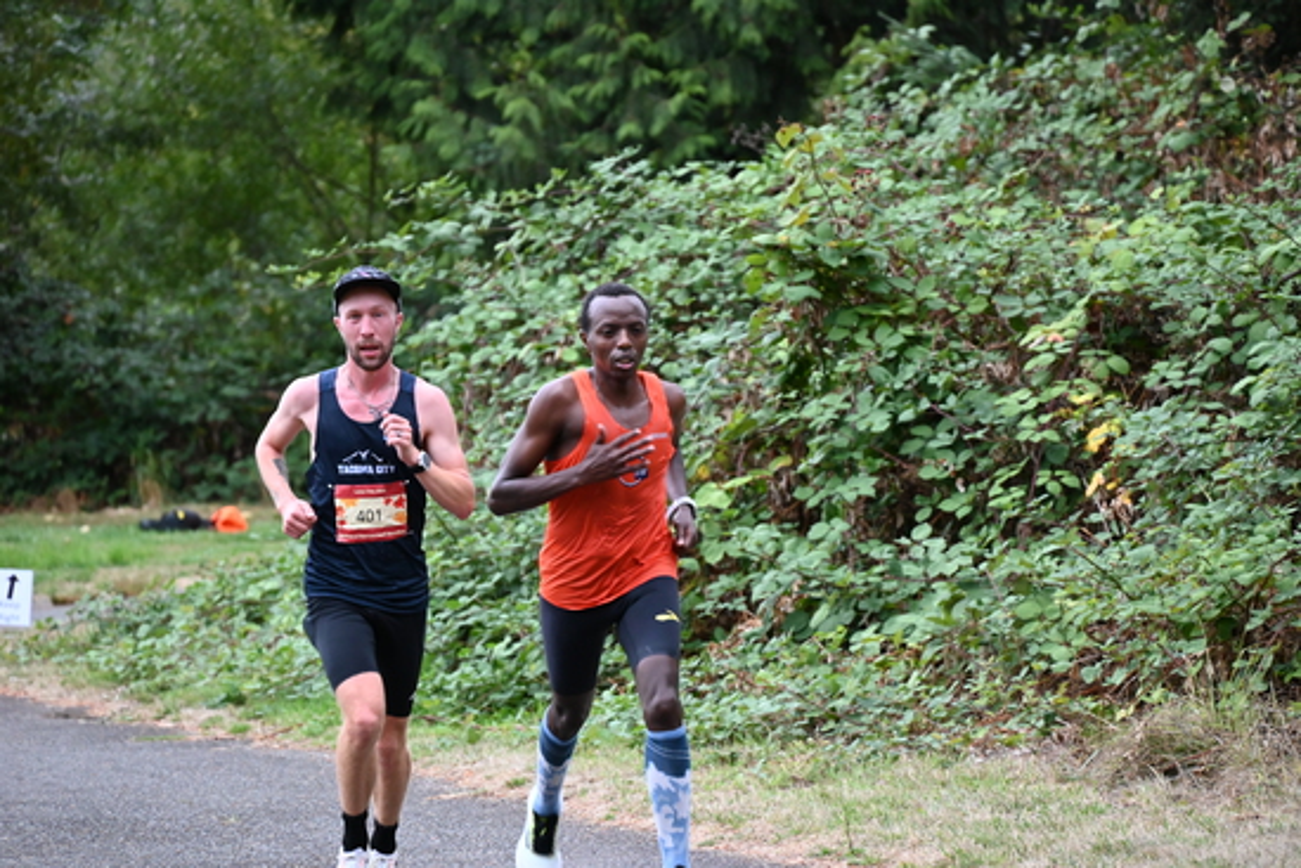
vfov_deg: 6.9
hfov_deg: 10.3
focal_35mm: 200
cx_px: 650
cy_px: 434
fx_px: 7229
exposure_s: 1/250
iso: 2800
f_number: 6.3
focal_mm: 200
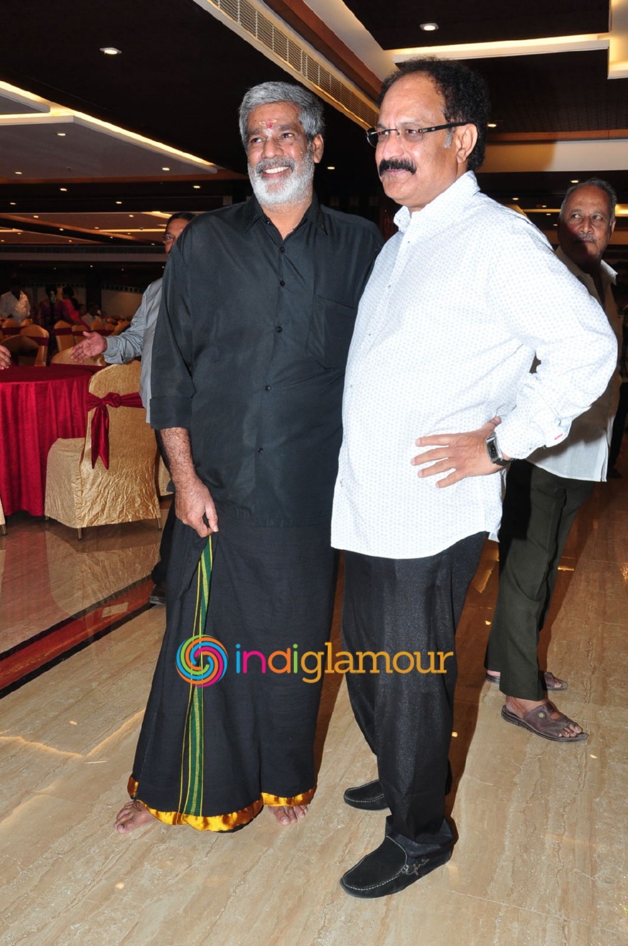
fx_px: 866
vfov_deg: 57.3
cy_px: 473
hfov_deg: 39.9
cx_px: 314
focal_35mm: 33
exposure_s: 1/125
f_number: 10
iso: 500
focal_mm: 22
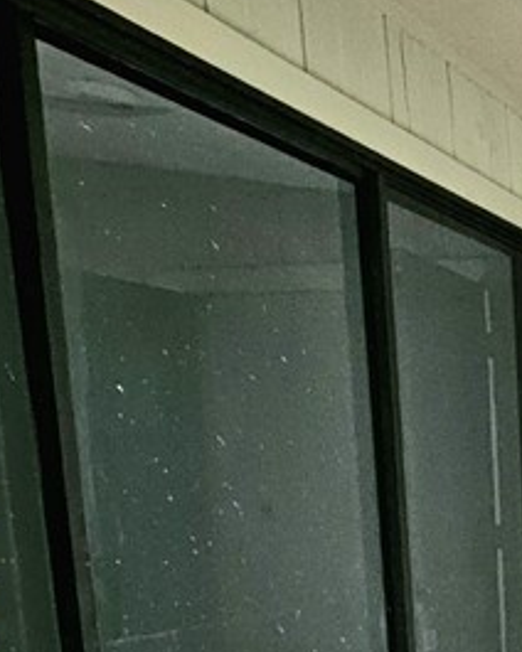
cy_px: 630
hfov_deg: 23.2
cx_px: 832
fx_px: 946
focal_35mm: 49
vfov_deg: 35.0
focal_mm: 1.74
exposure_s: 1/77.5
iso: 200
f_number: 2.2
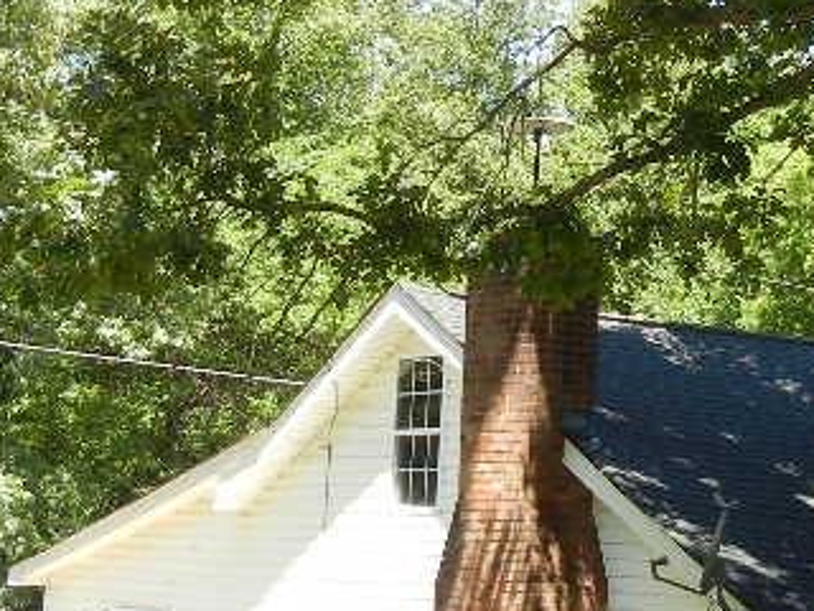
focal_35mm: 96
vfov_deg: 15.4
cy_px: 191
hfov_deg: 20.3
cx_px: 603
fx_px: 2257
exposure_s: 1/240
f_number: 3.5
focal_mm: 5.4
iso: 160
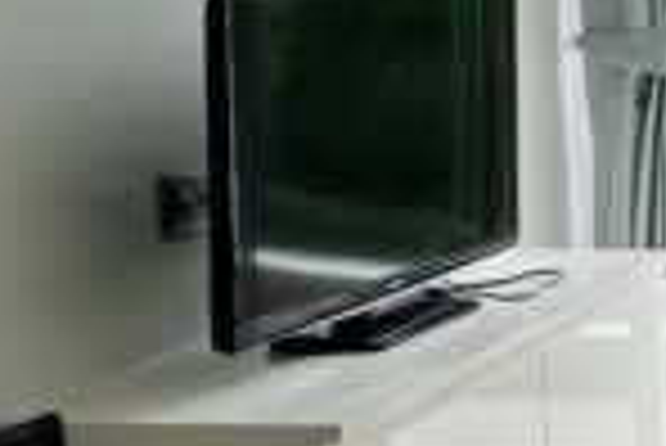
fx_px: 1796
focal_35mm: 97
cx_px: 1296
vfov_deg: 14.1
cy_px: 135
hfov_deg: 16.5
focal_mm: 16.7
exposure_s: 1/140
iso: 200
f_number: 5.6
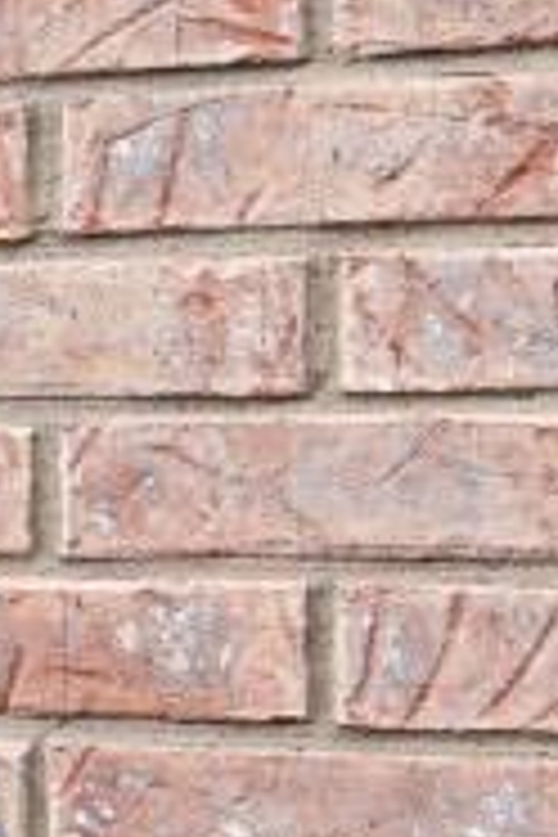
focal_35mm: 113
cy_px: 482
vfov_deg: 18.1
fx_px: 2627
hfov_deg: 10.4
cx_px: -792
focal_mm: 14
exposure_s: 1/60
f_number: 4
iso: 400
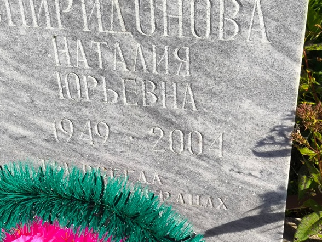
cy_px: 94
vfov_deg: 21.6
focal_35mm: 68
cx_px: 125
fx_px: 633
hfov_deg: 28.5
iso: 50
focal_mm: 4.71
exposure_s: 1/811
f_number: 1.7
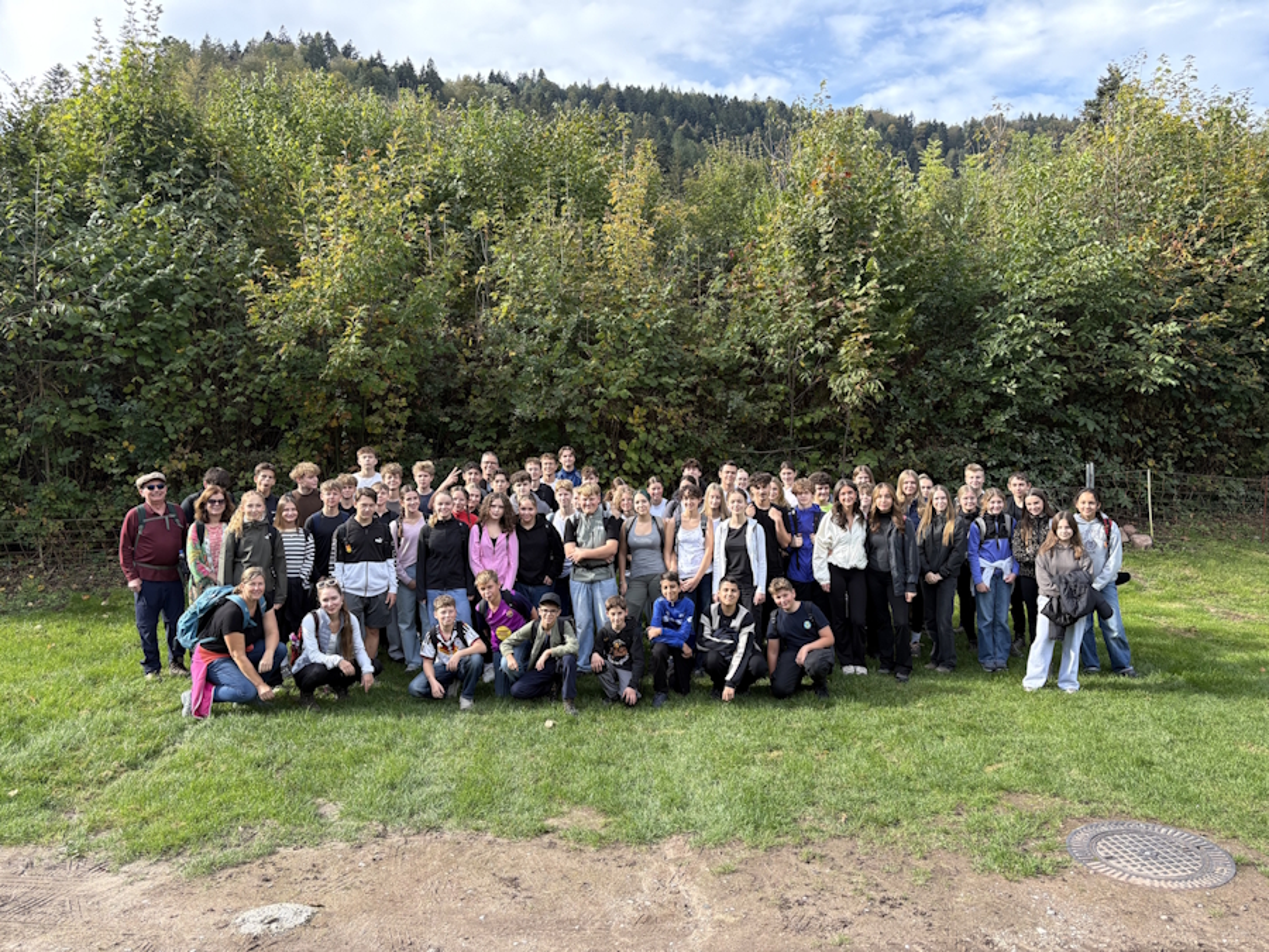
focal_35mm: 26
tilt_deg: -4.3
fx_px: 953
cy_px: 476
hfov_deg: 67.3
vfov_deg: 53.1
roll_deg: +2.4
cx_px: 634
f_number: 1.6
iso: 64
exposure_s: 1/724
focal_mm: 5.96
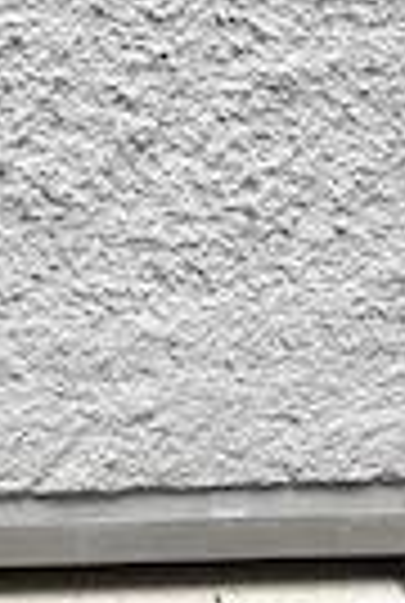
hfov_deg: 5.9
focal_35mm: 197
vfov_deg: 10.4
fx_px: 3307
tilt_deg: -10.4
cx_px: -1238
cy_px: 137
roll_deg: +0.9
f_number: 1.6
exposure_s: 1/355
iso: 50
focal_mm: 5.96
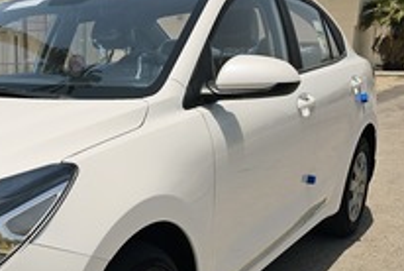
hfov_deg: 35.3
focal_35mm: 53
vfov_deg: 25.1
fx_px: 596
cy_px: 225
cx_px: 42
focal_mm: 6.3
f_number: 1.7
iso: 10
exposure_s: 1/2140
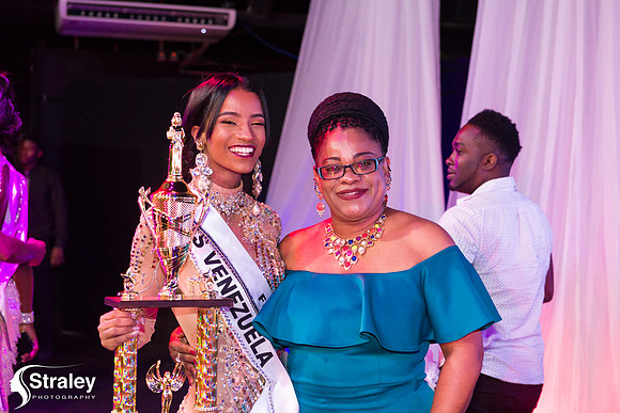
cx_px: 310
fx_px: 1068
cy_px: 206
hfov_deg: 32.4
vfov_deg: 21.9
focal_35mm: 62
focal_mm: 62
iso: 4000
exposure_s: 1/160
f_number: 5
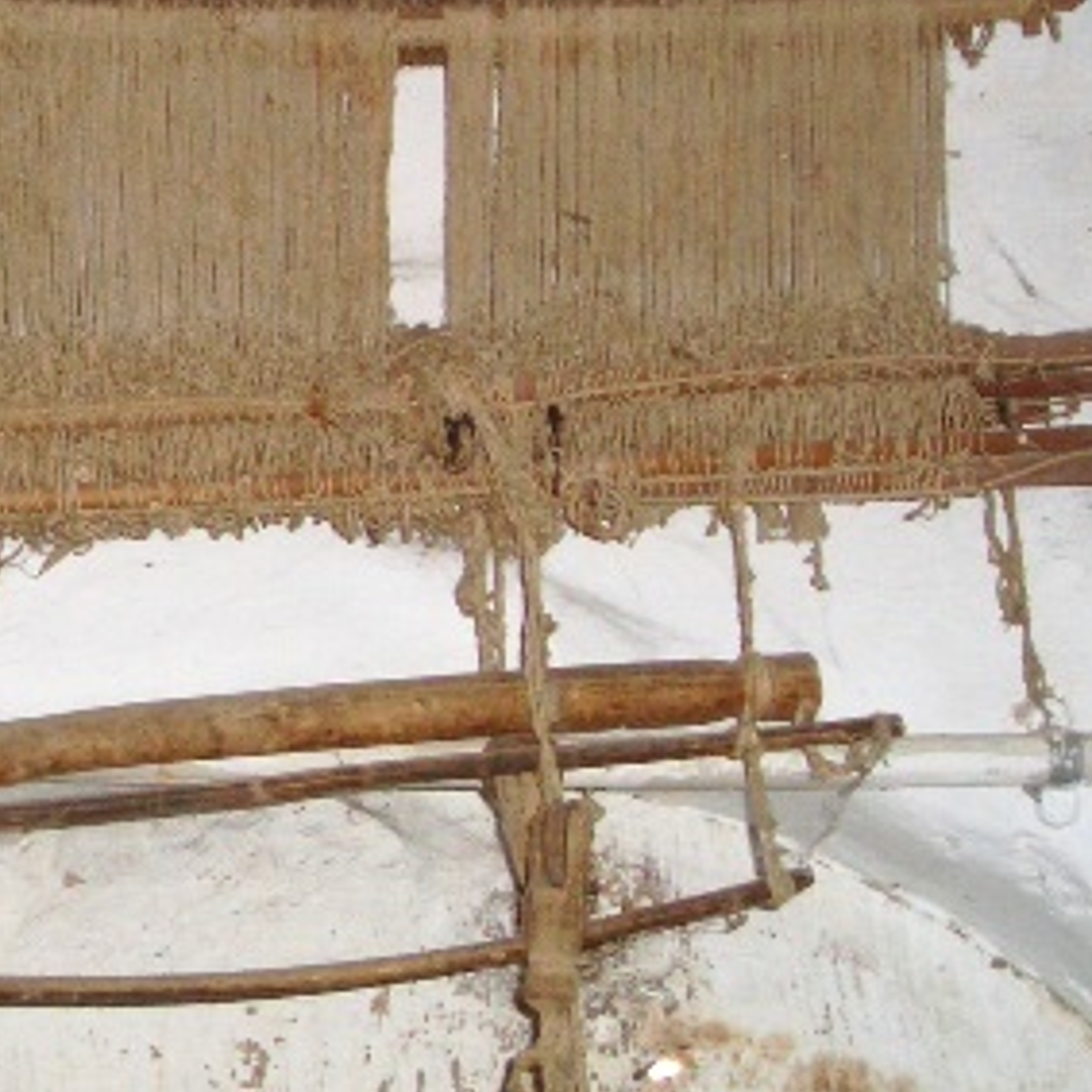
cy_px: 235
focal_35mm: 104
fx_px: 3712
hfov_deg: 16.6
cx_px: 174
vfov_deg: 16.6
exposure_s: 1/40
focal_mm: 6.9
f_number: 4.6
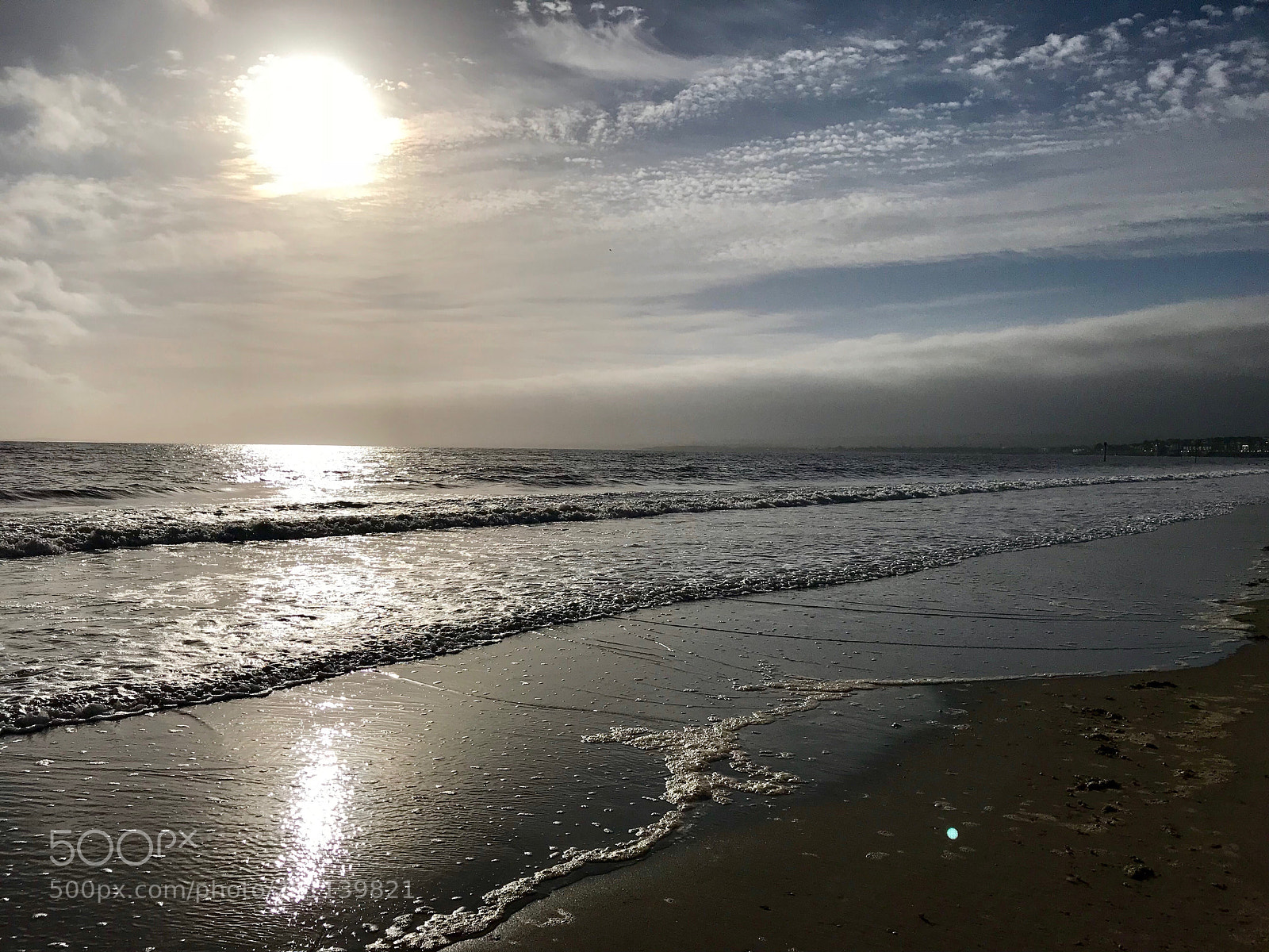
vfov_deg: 49.7
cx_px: 634
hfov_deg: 63.4
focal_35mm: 28
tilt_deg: +0.5
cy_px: 476
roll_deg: -1.0
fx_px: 1026
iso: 25
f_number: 1.8
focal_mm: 3.99
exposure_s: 1/32258
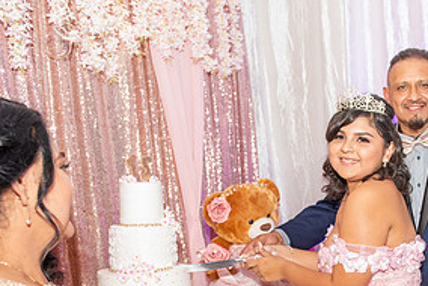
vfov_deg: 26.6
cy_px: 258
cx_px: 353
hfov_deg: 38.5
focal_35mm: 49
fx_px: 583
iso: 1250
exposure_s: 1/60
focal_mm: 24
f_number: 4
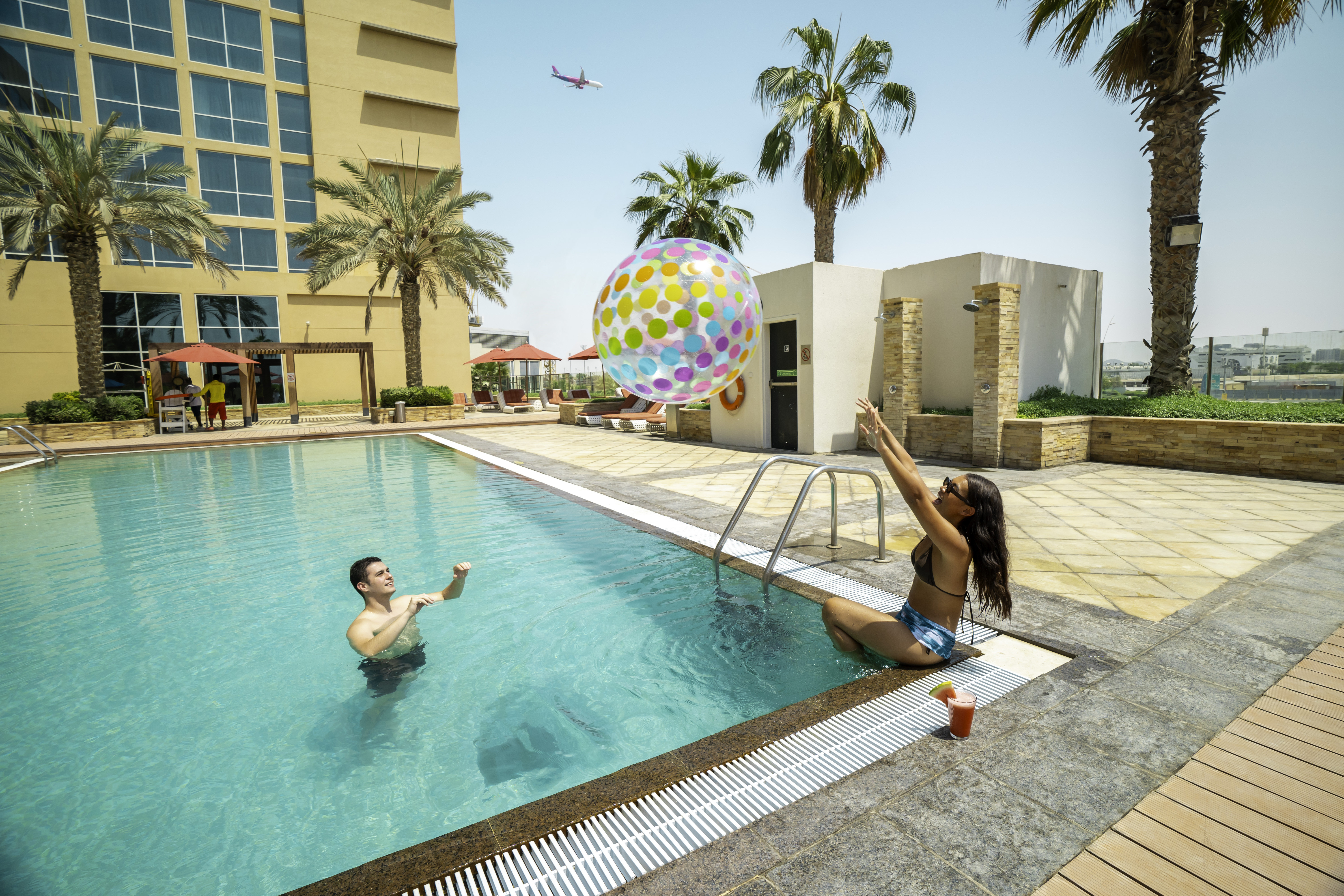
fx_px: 597
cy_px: 448
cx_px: 672
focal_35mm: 16
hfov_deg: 96.7
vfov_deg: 73.7
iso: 200
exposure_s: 1/500
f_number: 8
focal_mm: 16
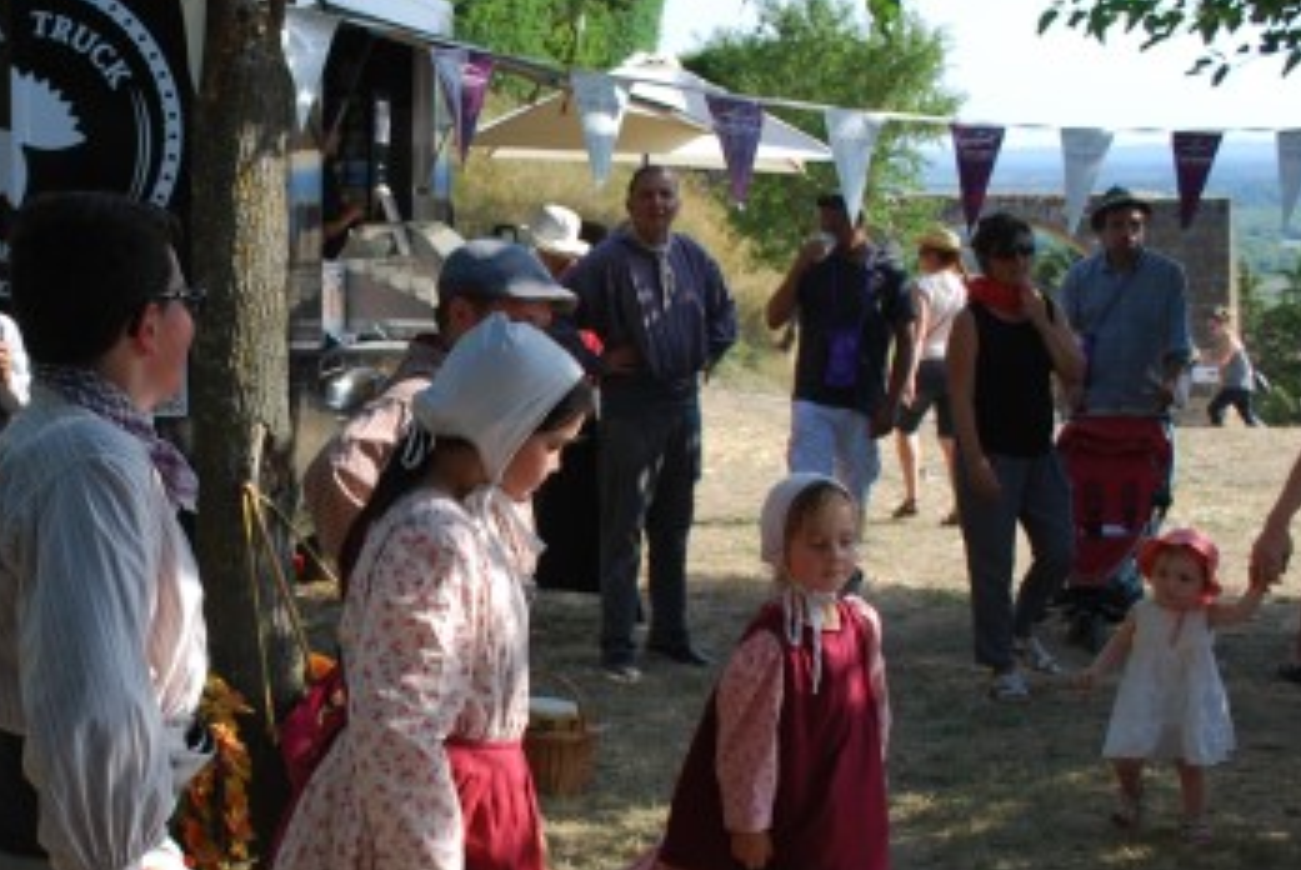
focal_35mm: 72
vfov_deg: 18.9
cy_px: 508
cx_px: 191
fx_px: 2604
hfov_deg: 27.3
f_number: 6.3
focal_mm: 26
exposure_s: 1/160
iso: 100
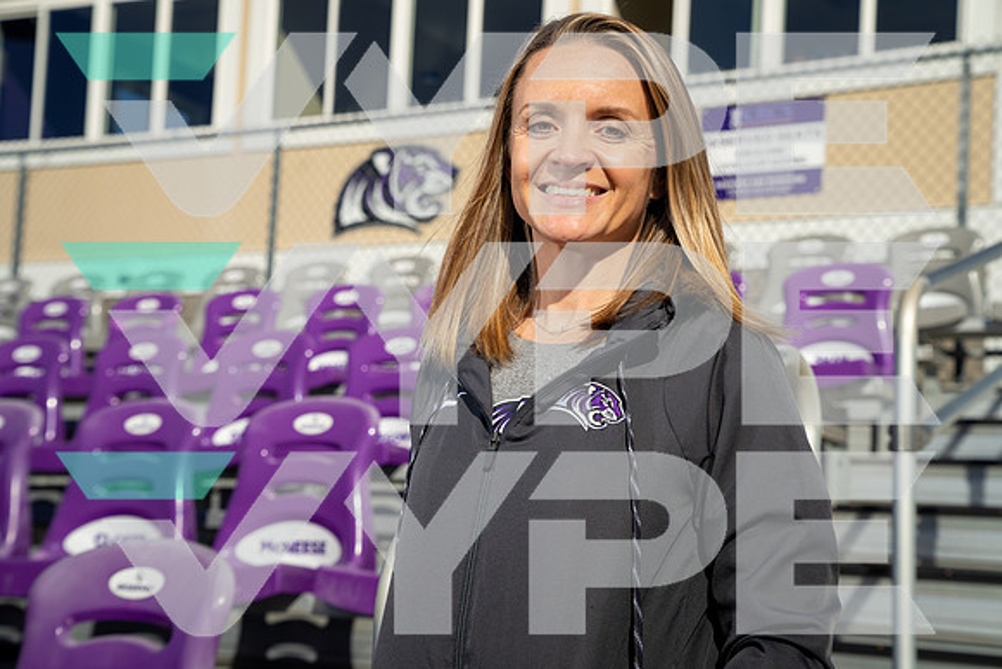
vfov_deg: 22.6
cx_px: 501
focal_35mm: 60
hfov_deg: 33.4
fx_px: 1670
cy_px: 334
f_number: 5.6
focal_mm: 60
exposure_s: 1/125
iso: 100
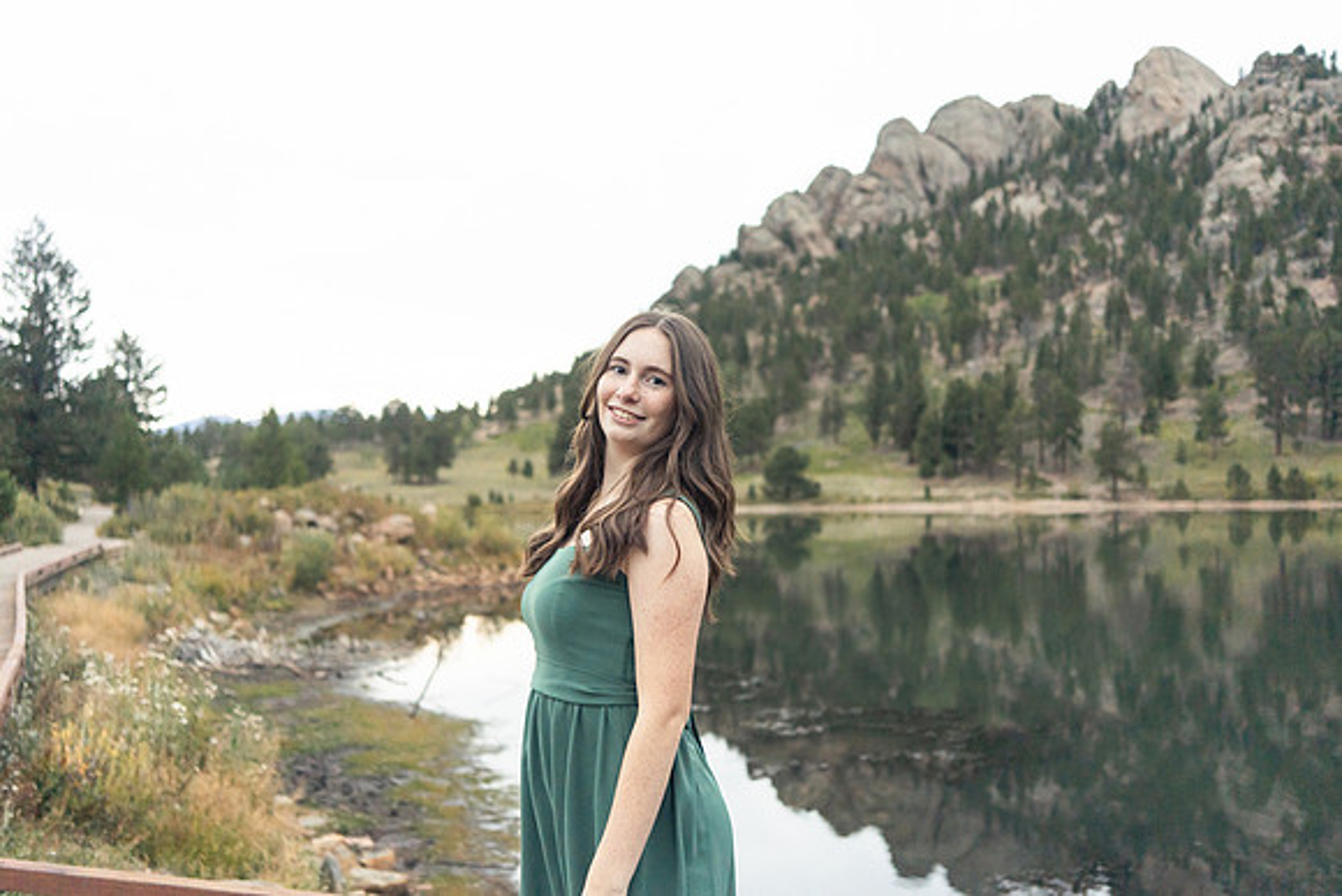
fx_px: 1305
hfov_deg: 54.4
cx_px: 671
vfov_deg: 37.9
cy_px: 448
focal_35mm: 35
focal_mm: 35
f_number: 2.8
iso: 2000
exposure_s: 1/200
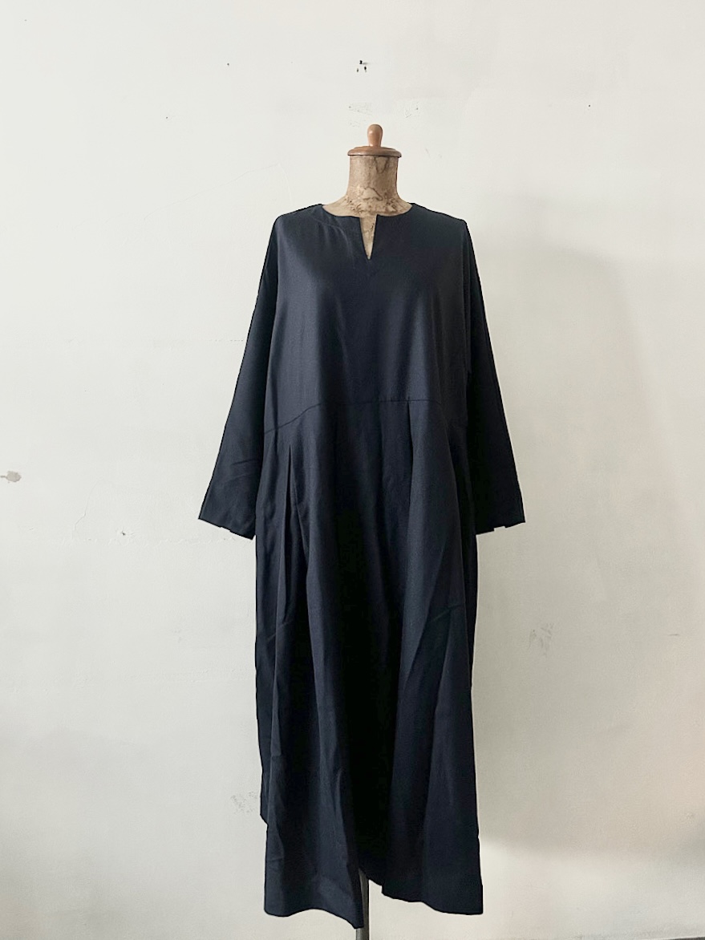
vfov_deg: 67.3
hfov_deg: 53.1
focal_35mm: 26
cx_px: 352
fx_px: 706
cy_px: 470
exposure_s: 1/30
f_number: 1.5
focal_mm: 5.7
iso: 640
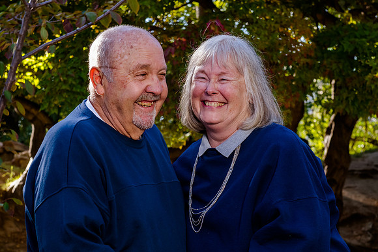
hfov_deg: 17.4
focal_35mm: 118
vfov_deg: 11.6
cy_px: 169
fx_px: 1236
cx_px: 211
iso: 500
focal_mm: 62
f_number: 7.1
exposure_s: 1/200
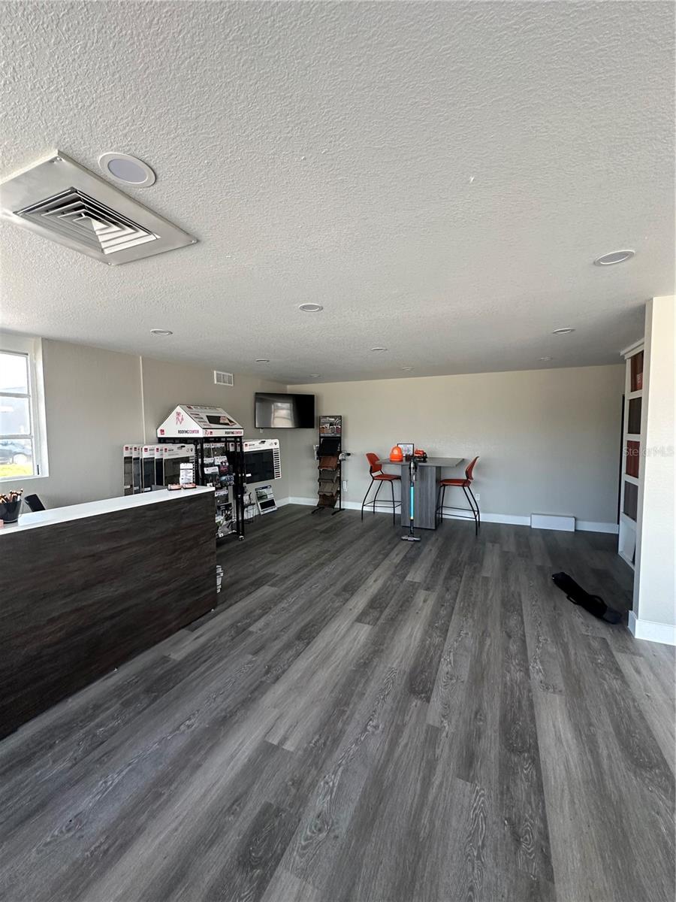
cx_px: 338
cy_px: 451
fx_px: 365
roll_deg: -0.5
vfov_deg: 102.1
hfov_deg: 85.7
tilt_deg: -2.2
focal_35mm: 14
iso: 250
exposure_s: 1/99
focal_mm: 2.22
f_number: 2.2
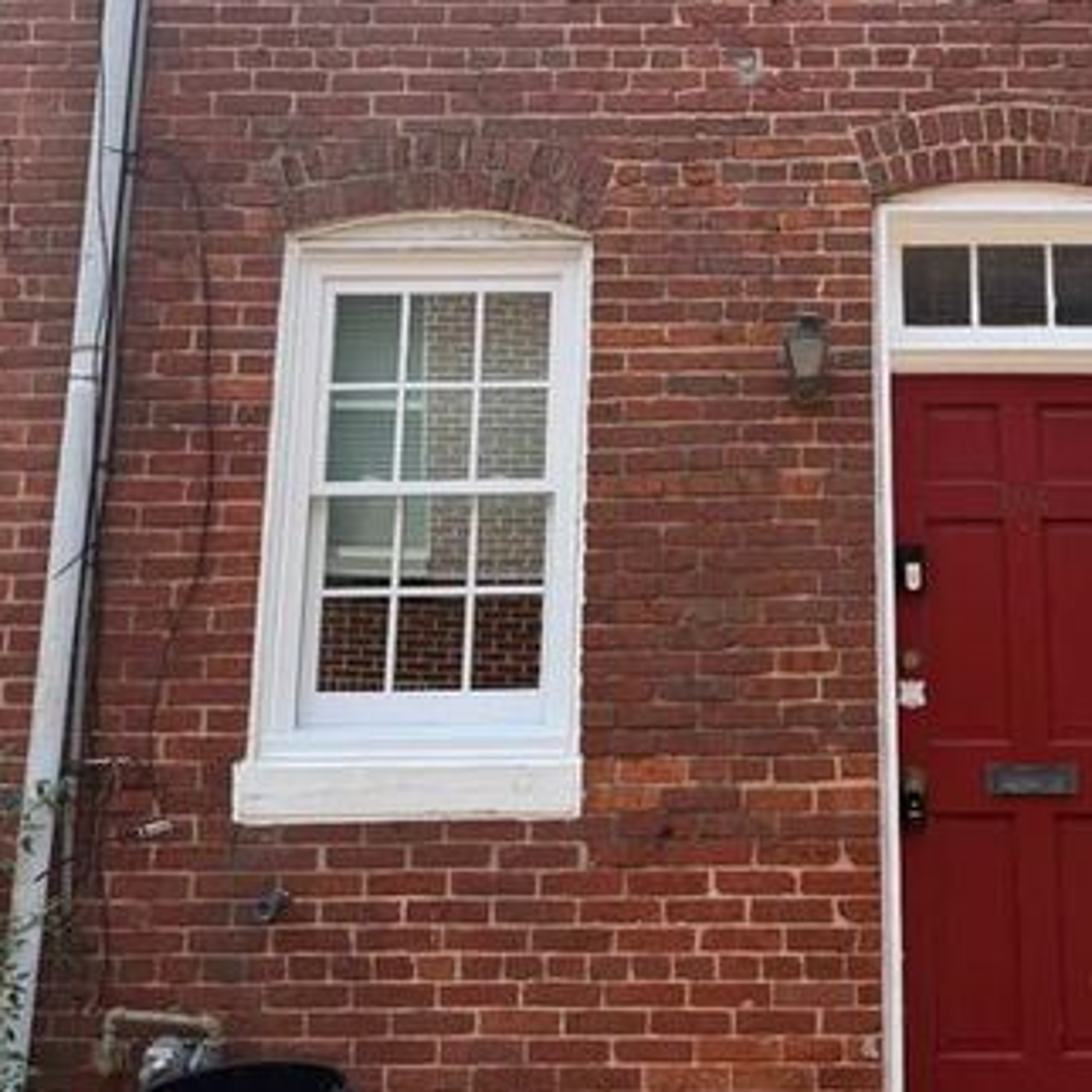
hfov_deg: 37.5
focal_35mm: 44
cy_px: 256
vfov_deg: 37.3
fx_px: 1570
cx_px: 811
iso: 80
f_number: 1.78
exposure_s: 1/1618
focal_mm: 6.76
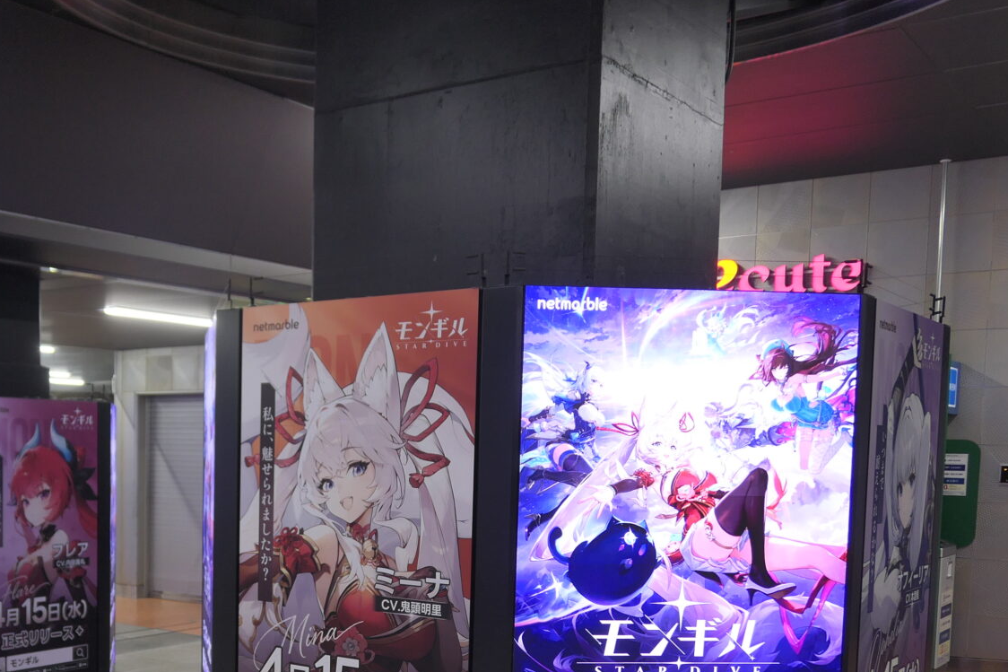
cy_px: 541
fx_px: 1148
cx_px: 246
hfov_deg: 45.7
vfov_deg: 31.7
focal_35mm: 41
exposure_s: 1/125
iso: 125
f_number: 2
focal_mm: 8.8
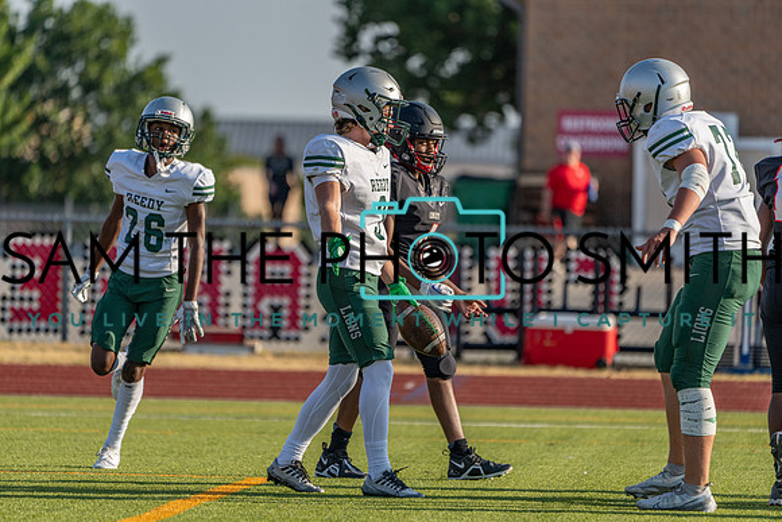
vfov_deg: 3.4
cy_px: 261
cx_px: 391
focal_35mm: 400
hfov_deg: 5.2
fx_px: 8691
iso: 320
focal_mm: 400
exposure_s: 1/1250
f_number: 5.6
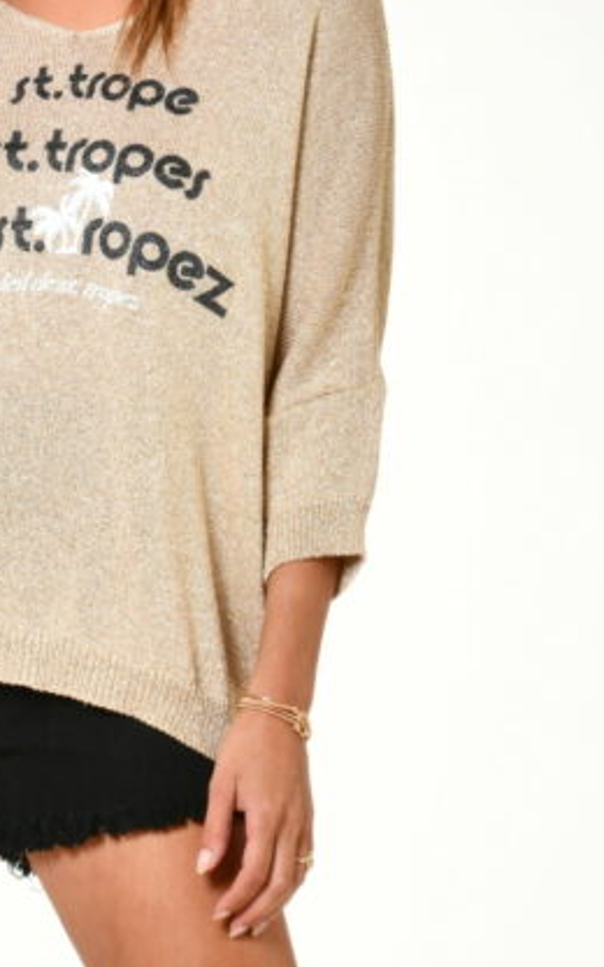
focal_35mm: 191
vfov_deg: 11.0
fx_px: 5030
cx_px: 77
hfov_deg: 6.9
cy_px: 662
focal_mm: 65
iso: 100
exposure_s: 1/250
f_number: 16
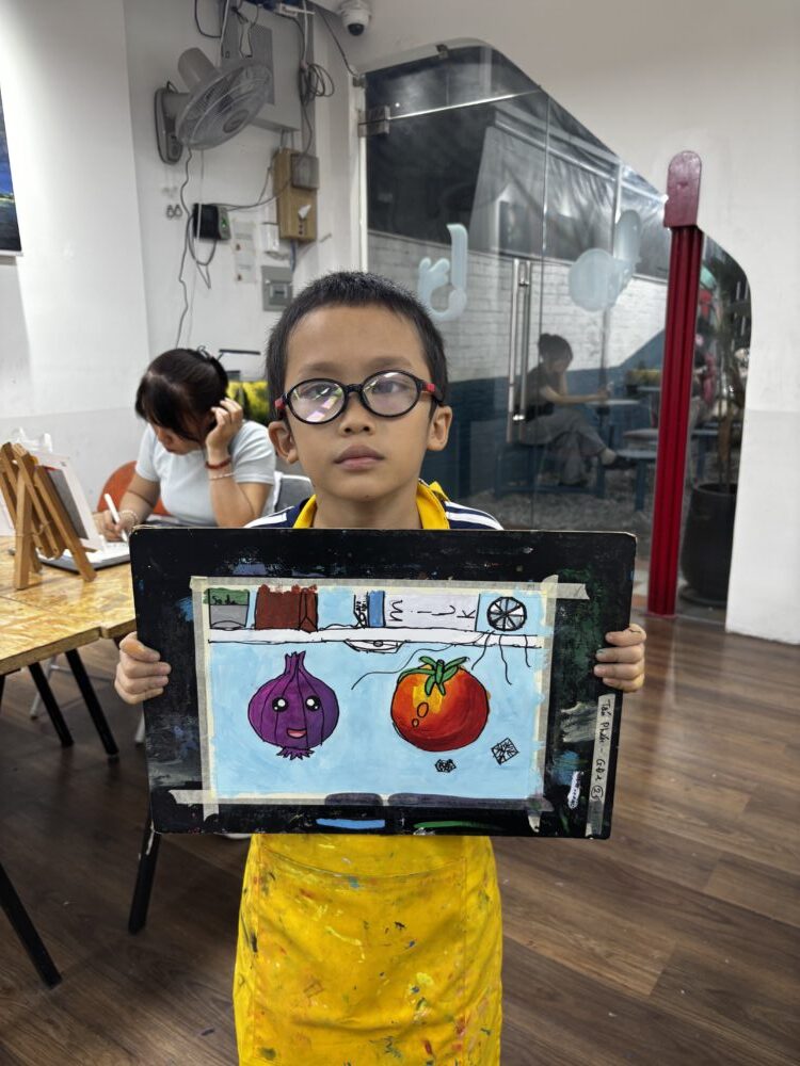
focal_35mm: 26
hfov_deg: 53.1
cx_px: 400
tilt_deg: -13.3
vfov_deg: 67.3
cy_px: 533
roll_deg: +0.3
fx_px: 801
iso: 80
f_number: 1.6
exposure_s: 1/100
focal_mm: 5.96
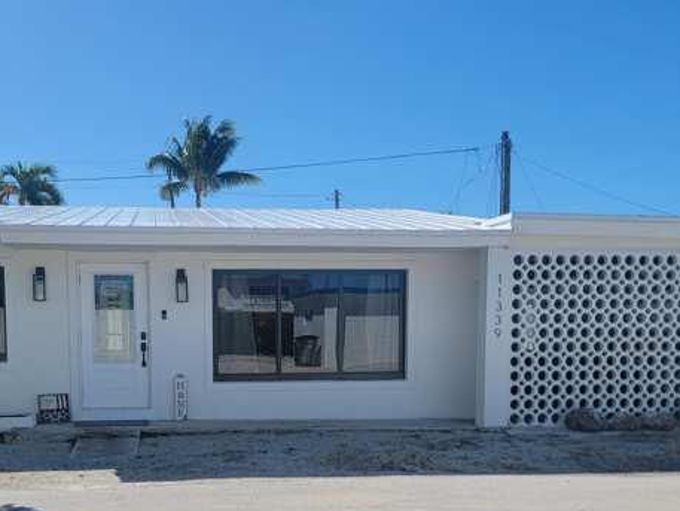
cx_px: 260
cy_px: 375
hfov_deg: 44.5
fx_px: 825
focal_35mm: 42
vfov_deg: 33.8
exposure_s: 1/1255
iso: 16
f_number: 1.8
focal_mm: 6.7
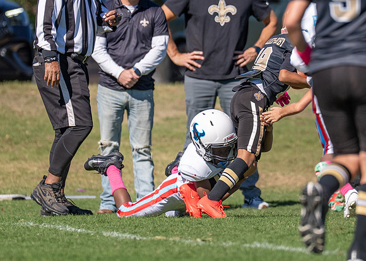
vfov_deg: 2.5
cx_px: 215
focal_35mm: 567
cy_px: 101
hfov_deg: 3.6
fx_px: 5895
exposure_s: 1/2500
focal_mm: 200
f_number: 2.8
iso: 100
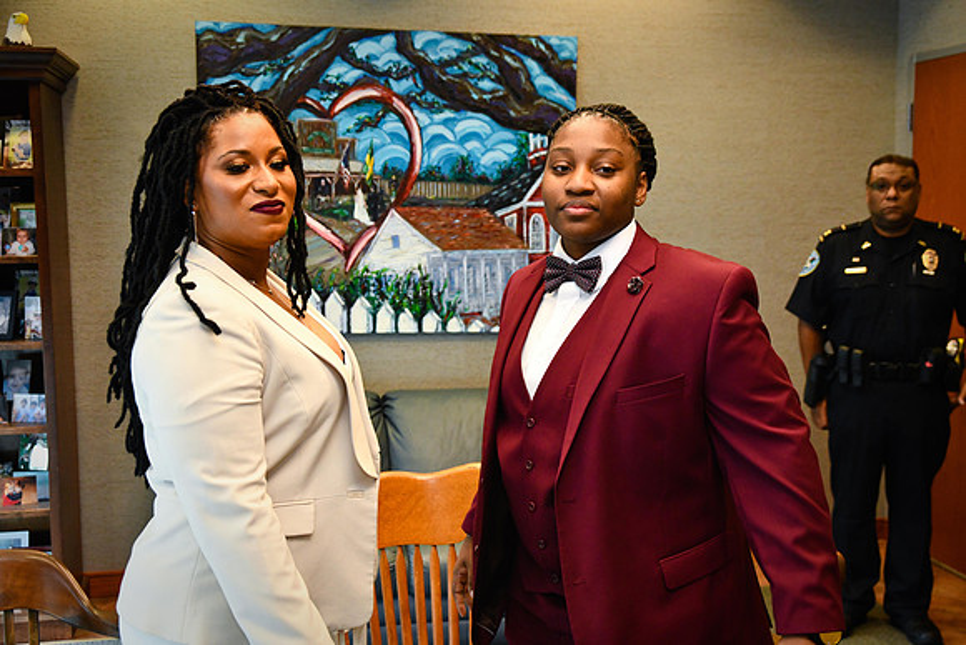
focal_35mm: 44
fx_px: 1181
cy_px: 322
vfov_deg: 30.5
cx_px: 483
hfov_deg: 44.5
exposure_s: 1/250
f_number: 5.6
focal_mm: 44
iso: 3200
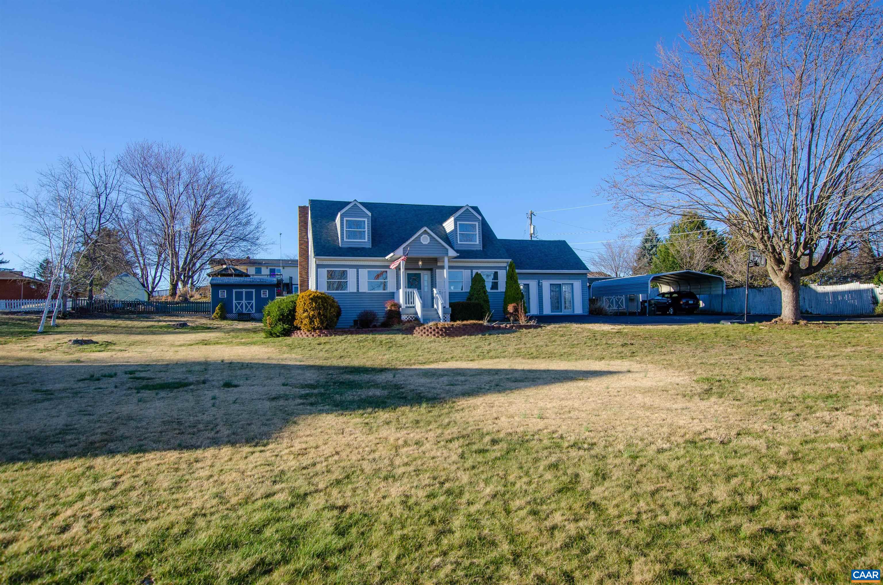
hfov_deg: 81.3
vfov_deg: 59.3
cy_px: 292
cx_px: 442
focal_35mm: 21
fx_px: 514
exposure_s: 1/250
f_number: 8
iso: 160
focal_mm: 14
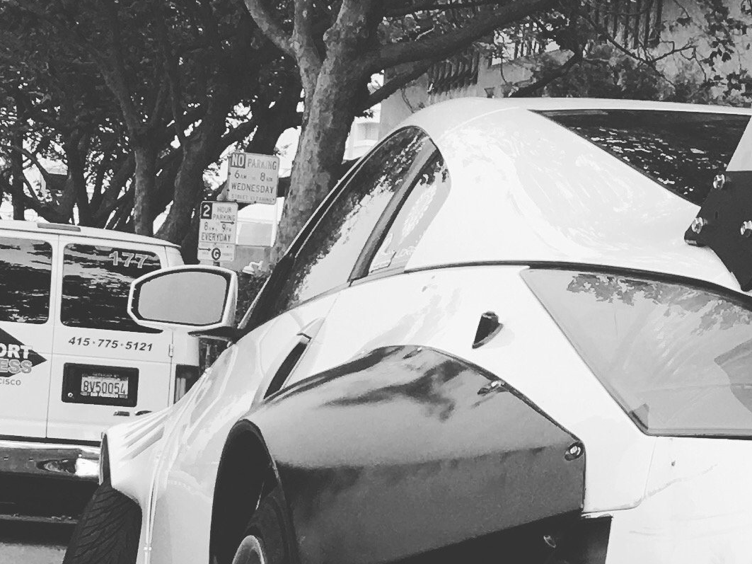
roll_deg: -4.7
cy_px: 456
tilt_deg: -2.6
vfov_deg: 13.4
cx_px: 708
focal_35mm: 110
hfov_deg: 17.6
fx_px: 2389
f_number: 2.2
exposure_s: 1/120
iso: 32
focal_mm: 4.15
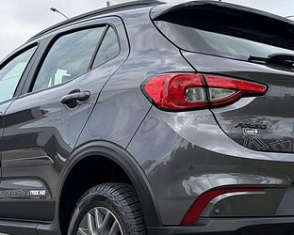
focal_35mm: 65
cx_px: 179
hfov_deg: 29.0
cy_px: 154
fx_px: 566
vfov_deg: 23.4
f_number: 1.6
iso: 64
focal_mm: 5.96
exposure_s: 1/2639
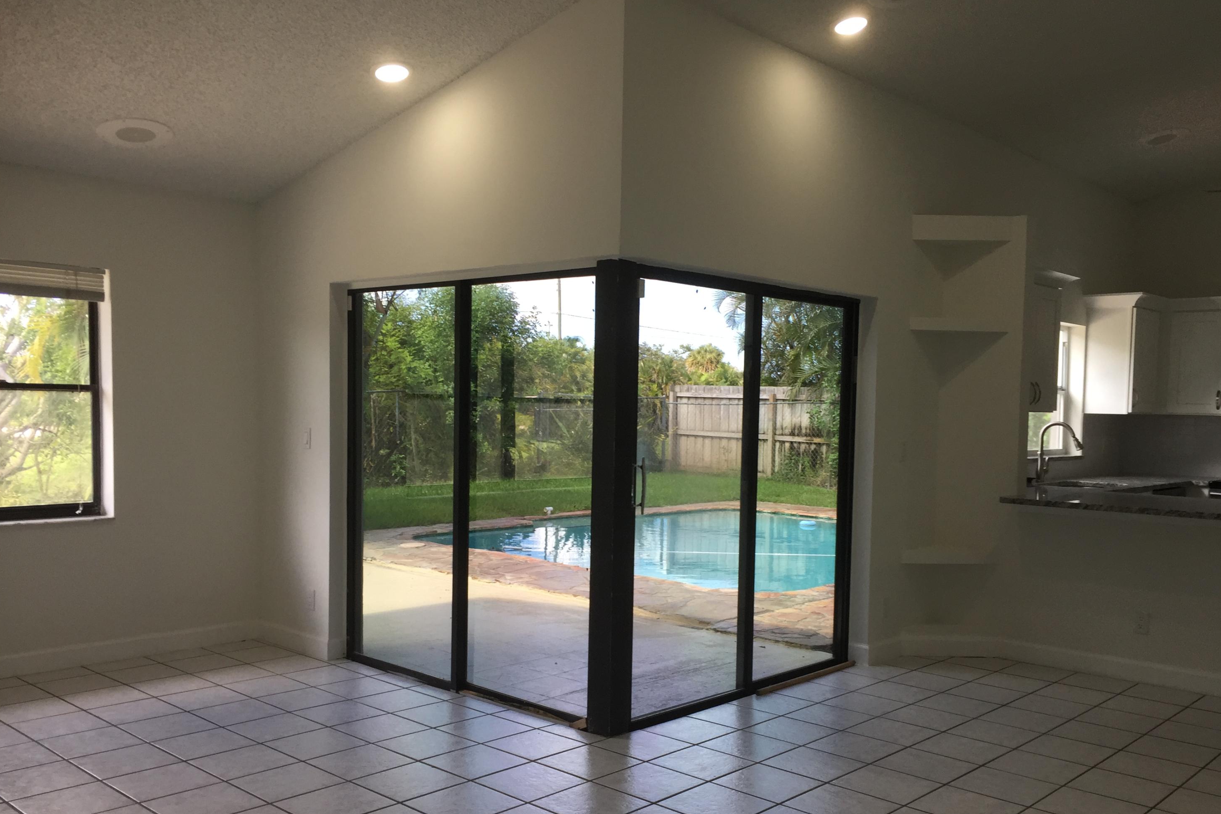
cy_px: 468
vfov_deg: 42.2
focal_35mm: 31
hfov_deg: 60.3
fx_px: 1051
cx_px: 615
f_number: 2.2
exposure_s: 1/120
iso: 40
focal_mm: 4.15
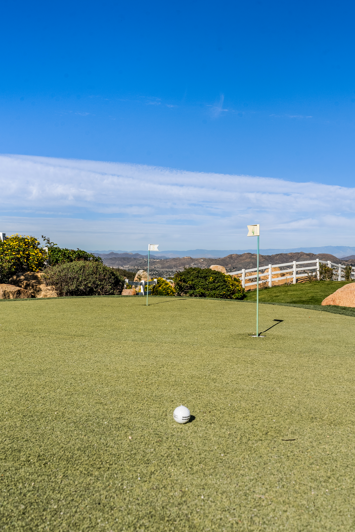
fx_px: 517
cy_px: 266
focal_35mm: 35
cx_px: 178
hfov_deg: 37.9
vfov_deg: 54.4
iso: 100
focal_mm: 35
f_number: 11
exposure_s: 1/320
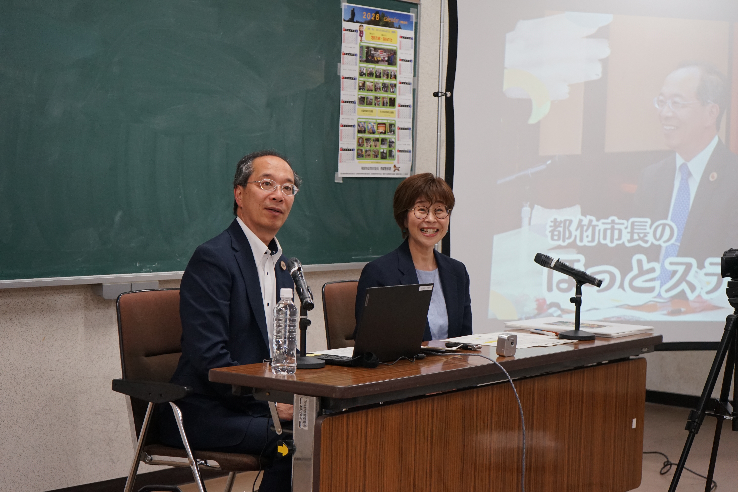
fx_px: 1435
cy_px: 246
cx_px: 369
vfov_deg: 19.5
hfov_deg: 28.8
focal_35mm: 70
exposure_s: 1/160
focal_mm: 70
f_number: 5.6
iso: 1600
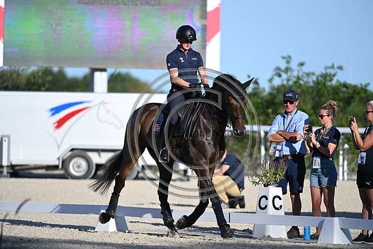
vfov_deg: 4.0
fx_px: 3523
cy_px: 124
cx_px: 186
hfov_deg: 6.1
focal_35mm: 340
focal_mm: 340
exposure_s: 1/1600
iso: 280
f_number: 4.5
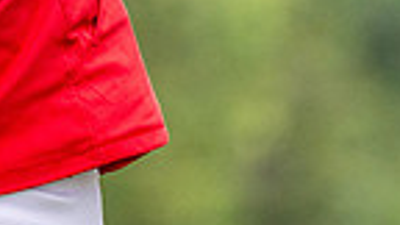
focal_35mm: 1898
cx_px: -311
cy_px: -250
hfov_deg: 1.1
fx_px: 20131
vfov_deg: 0.6
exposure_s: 1/1000
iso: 800
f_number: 4
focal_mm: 300
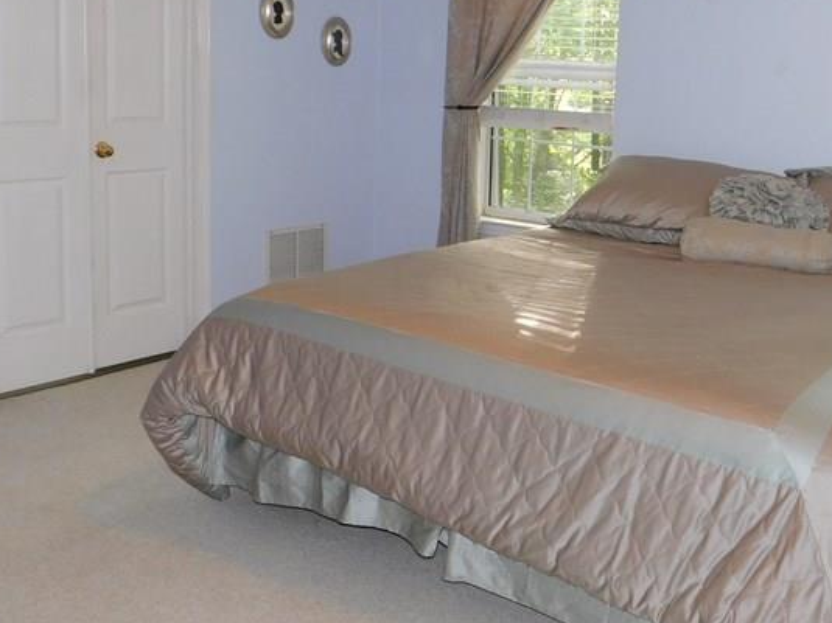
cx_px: 597
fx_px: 1057
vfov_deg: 32.6
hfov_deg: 42.0
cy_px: 204
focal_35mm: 44
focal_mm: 4
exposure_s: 1/30
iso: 200
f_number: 3
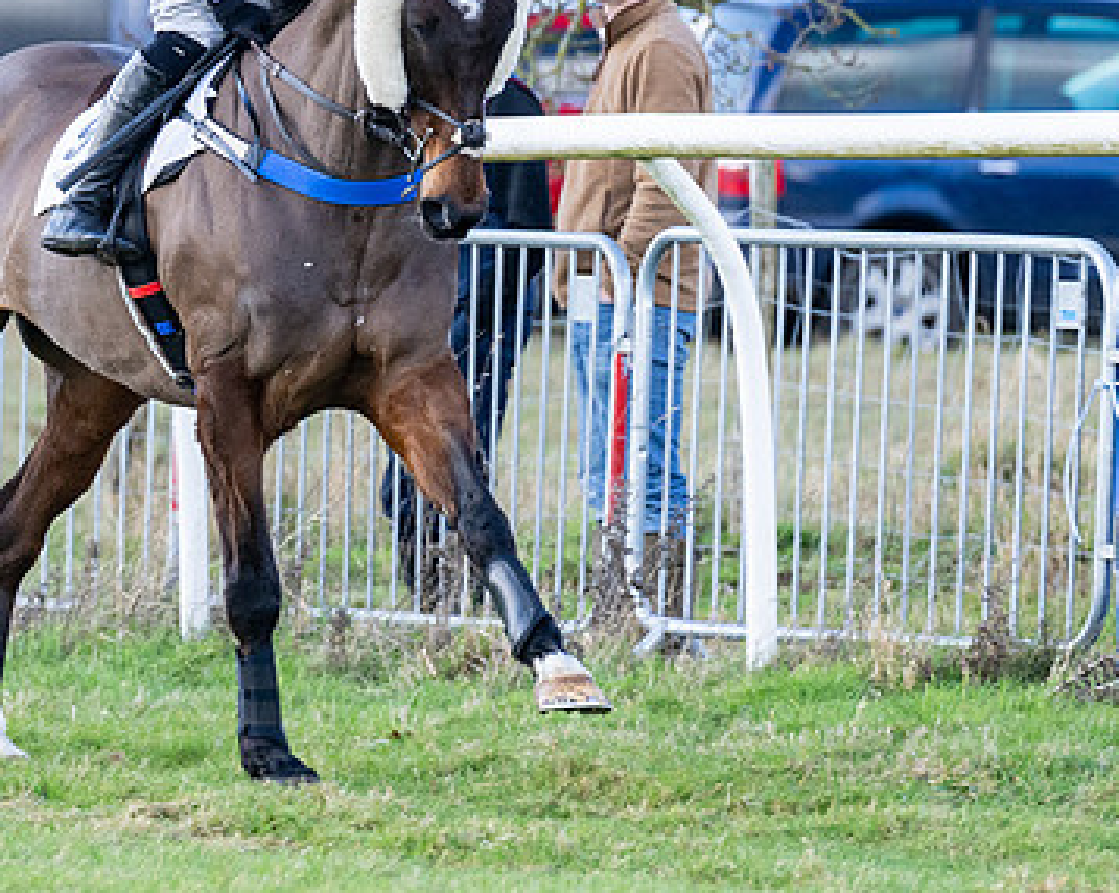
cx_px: 322
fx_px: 25745
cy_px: 206
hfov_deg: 2.5
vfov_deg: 2.0
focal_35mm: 778
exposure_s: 1/640
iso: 400
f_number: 4
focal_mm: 200
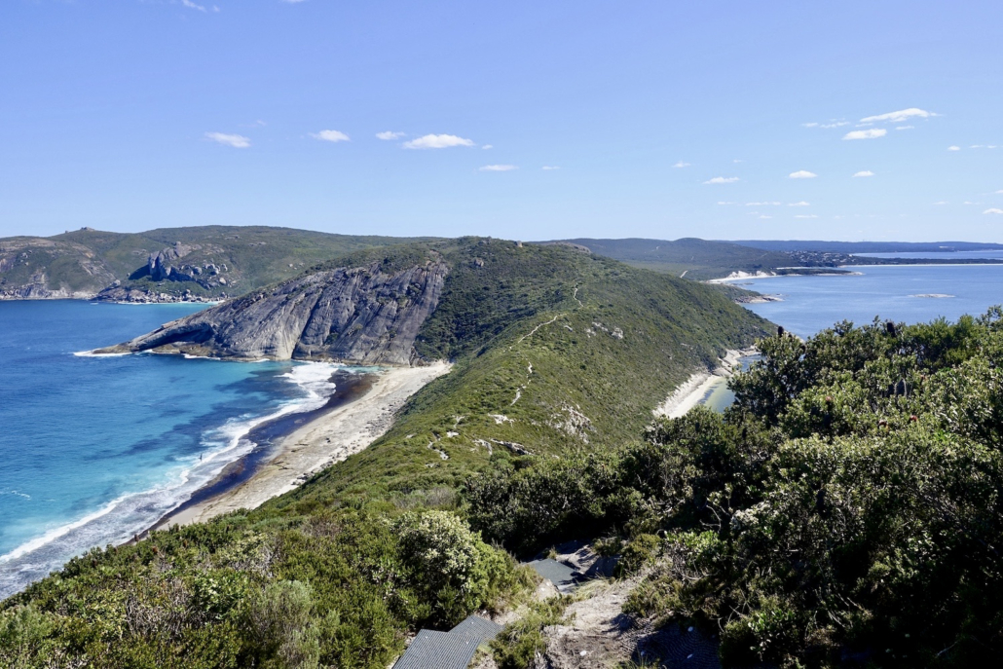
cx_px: 502
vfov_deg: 53.1
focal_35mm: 24
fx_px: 669
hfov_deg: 73.7
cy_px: 334
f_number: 5.6
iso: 125
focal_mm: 8.8
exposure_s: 1/400
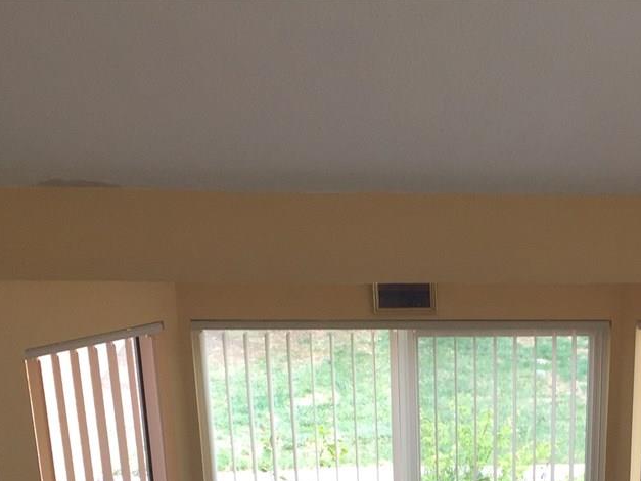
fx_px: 1370
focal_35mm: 74
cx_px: 601
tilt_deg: -22.5
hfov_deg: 25.4
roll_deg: -1.7
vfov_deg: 18.6
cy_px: 610
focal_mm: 4.15
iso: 40
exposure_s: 1/120
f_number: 2.2
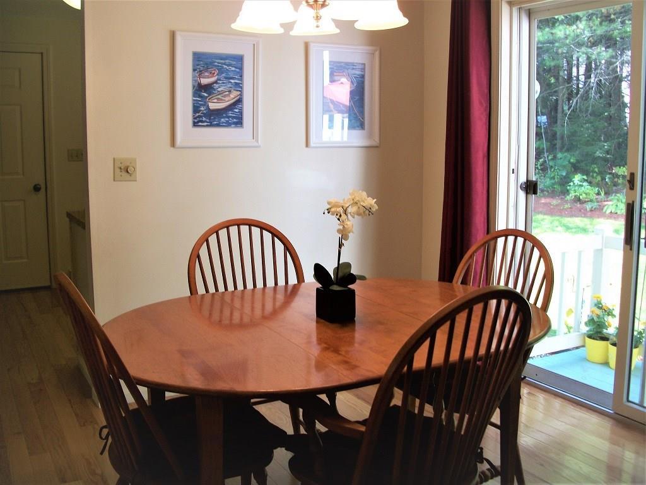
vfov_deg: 40.7
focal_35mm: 35
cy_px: 242
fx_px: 653
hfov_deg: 52.6
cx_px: 323
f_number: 3.1
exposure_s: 1/40
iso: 80
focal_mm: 6.3
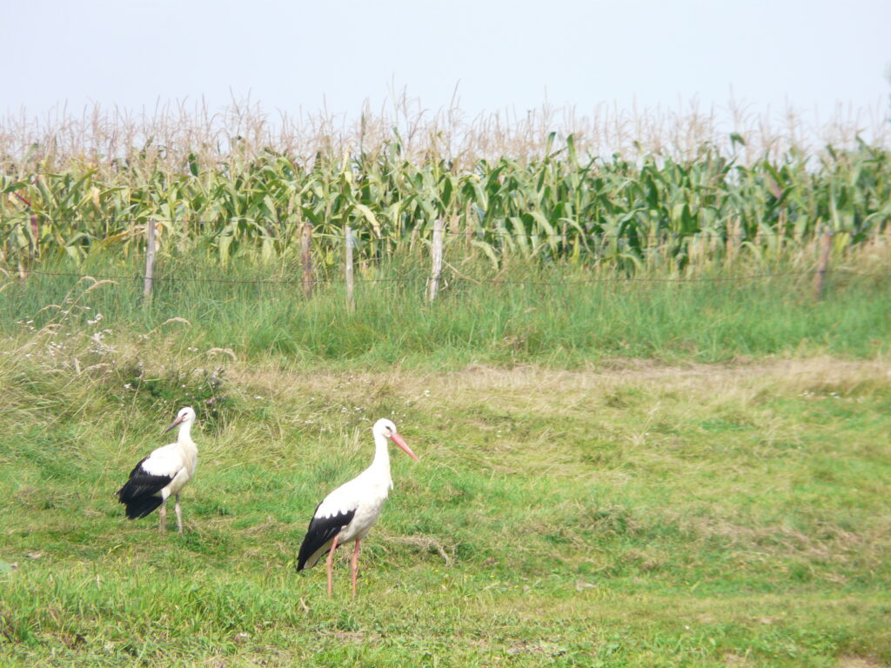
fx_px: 12973
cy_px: 334
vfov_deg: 3.0
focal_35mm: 504
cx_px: 446
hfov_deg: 3.9
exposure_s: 1/250
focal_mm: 82.8
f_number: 5.6
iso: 100
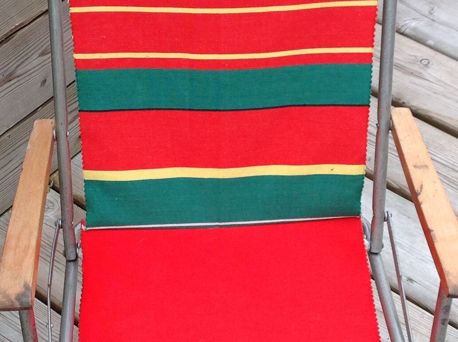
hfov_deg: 22.2
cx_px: 174
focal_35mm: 88
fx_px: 1163
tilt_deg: -47.8
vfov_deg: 16.6
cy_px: 267
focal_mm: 4.28
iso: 50
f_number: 2.4
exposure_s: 1/420
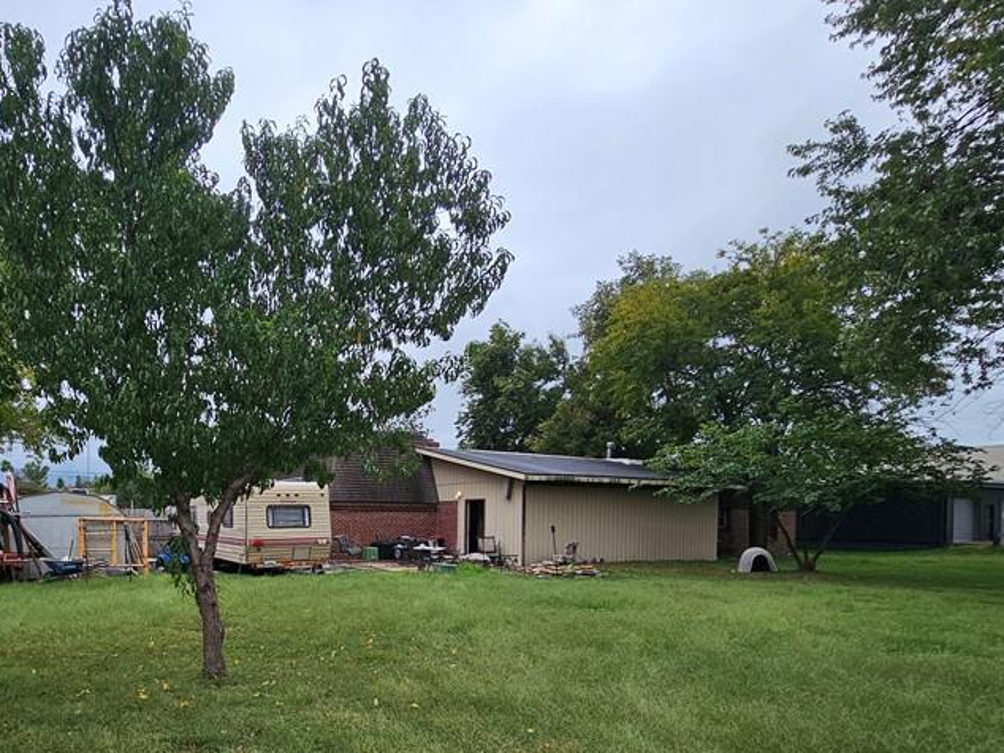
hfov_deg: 75.2
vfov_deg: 61.1
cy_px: 529
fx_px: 609
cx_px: 296
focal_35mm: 21
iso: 50
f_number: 2.2
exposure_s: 1/2265
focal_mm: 2.2
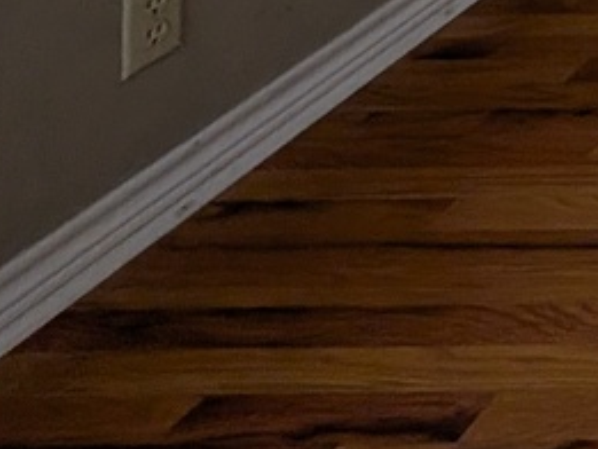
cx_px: 1462
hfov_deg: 14.9
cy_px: -747
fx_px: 1141
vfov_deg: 13.1
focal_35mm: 66
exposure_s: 1/299
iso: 50
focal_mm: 2.02
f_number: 1.7
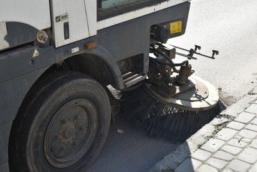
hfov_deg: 38.9
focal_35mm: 51
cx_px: 128
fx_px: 364
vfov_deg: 26.5
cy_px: 86
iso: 250
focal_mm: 34
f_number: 8
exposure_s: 1/250
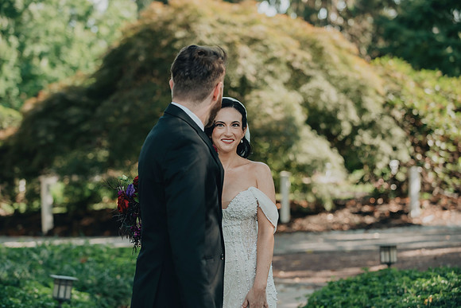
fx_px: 1306
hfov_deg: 20.0
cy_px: 154
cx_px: 230
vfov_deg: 13.4
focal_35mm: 102
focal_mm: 102
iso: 800
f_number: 3.5
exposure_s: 1/800
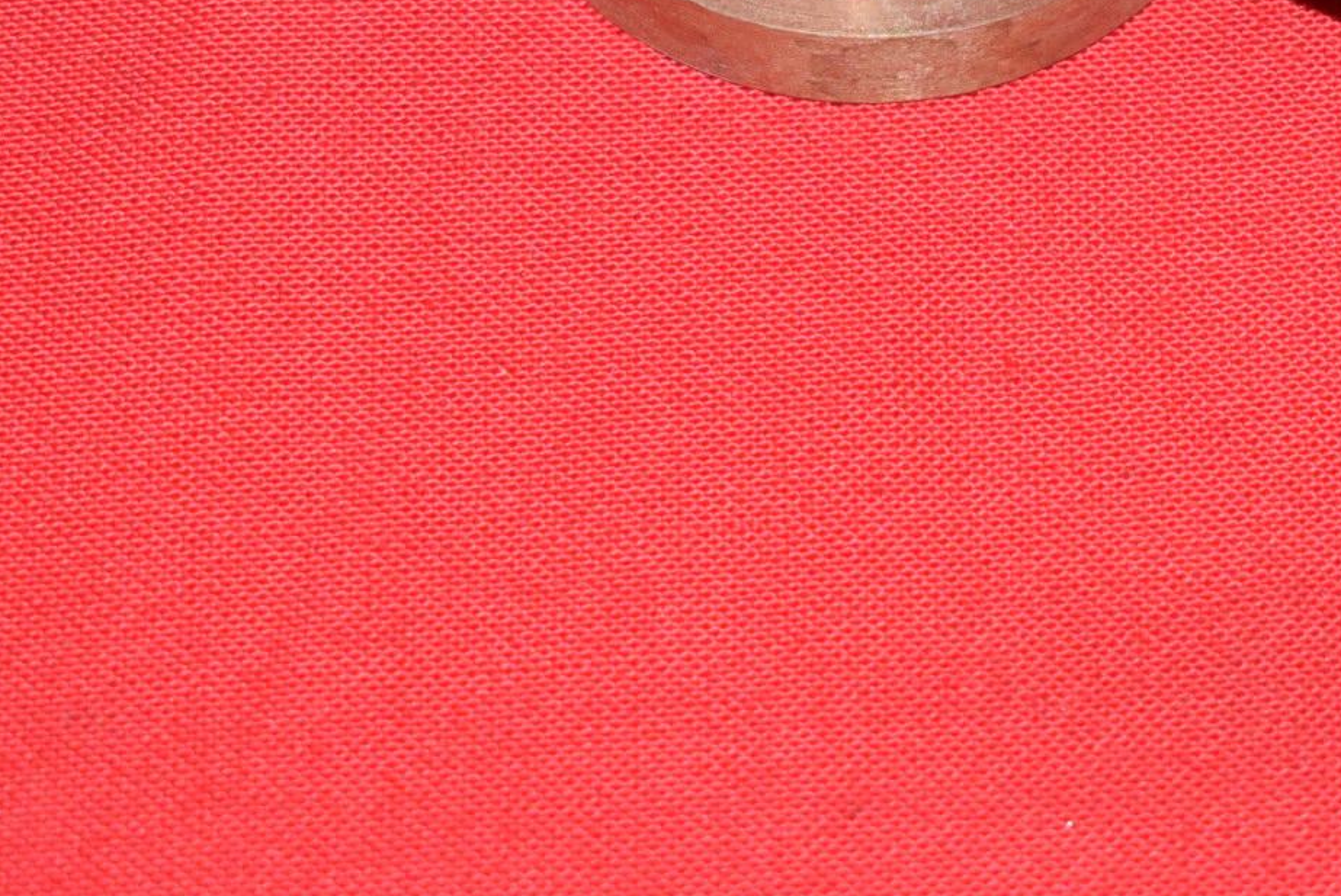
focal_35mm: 175
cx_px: 1138
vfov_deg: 7.8
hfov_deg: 11.7
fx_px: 6524
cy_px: -266
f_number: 5.6
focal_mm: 36
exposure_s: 1/160
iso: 800
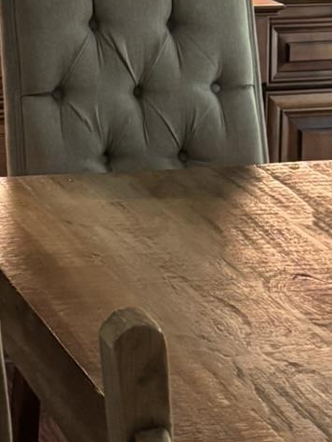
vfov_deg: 16.0
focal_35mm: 112
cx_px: -193
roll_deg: -2.7
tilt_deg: -1.5
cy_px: -233
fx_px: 1430
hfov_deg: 12.5
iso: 640
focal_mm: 5.96
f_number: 1.6
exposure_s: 1/40
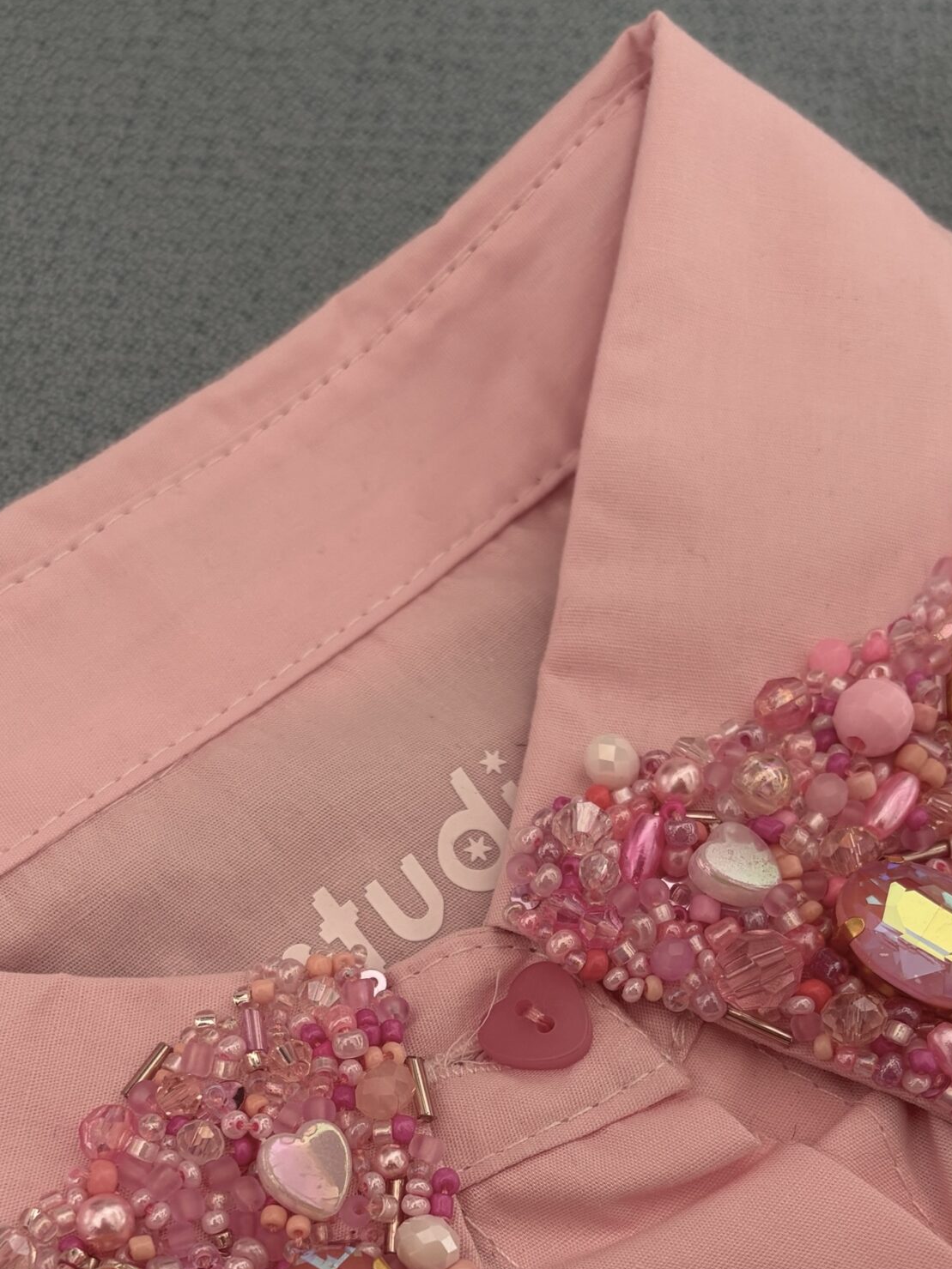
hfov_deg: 32.2
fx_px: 1650
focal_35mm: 45
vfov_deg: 40.7
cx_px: 453
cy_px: 979
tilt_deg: -63.2
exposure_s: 1/107
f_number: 1.6
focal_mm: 5.96
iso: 125
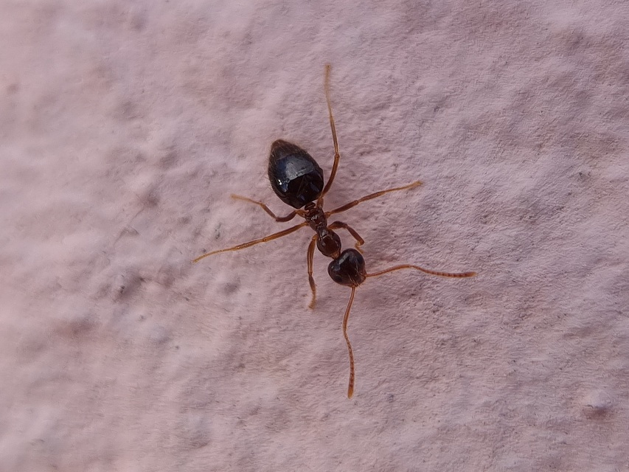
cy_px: 236
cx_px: 314
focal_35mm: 26
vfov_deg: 53.1
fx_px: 473
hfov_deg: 67.3
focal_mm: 5.4
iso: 50
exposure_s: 1/667
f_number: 1.8
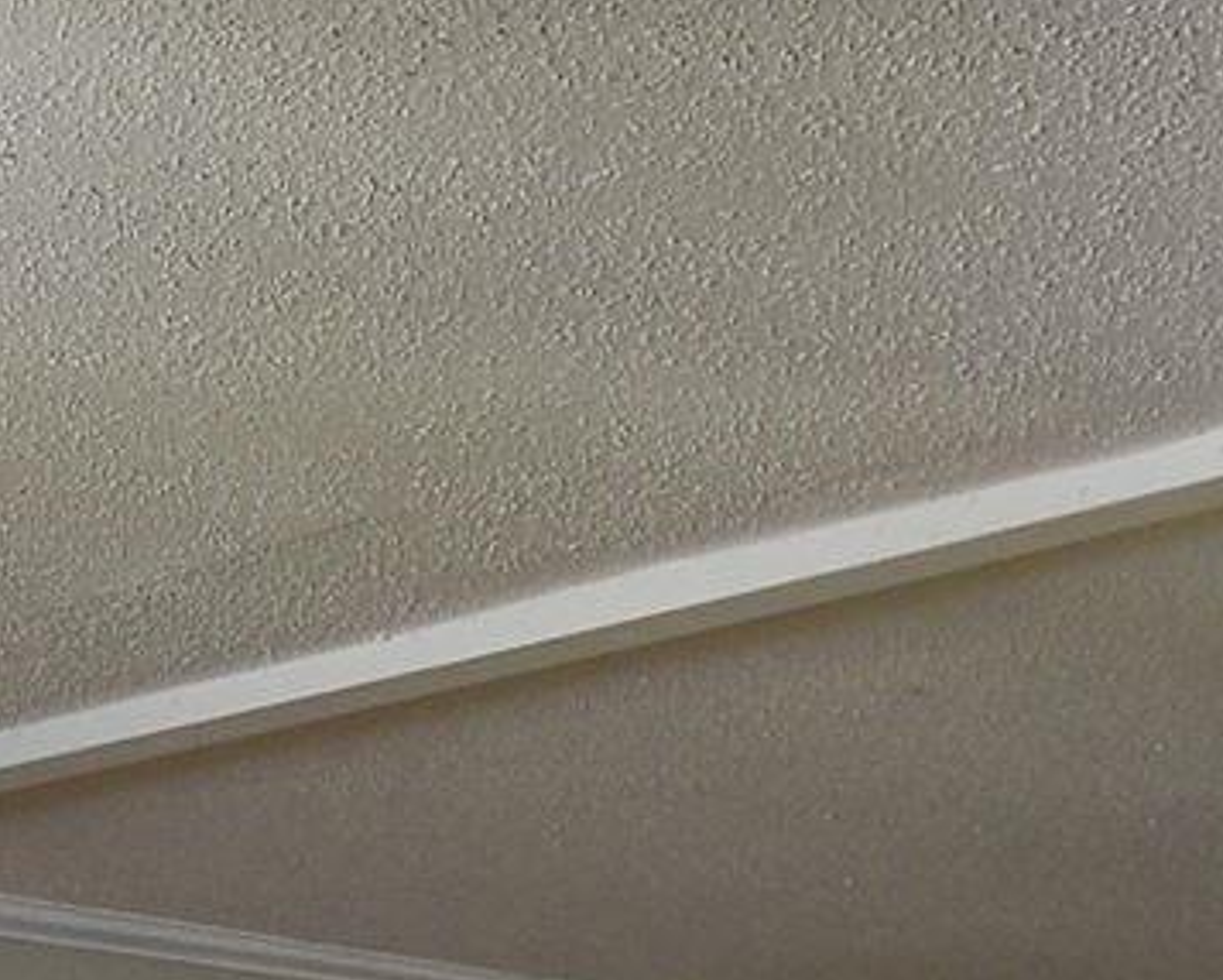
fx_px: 4382
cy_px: 1724
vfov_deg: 11.8
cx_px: -226
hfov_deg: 15.3
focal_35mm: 121
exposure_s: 1/20
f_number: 3.5
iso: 100
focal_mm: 10
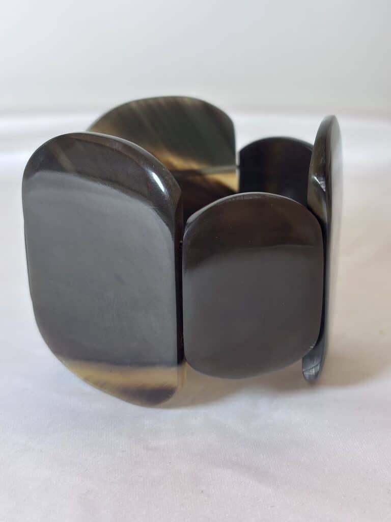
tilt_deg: -20.8
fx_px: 783
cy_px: 261
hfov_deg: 28.0
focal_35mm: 52
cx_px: 196
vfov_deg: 36.8
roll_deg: +1.1
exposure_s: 1/100
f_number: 1.6
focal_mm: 5.96
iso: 80
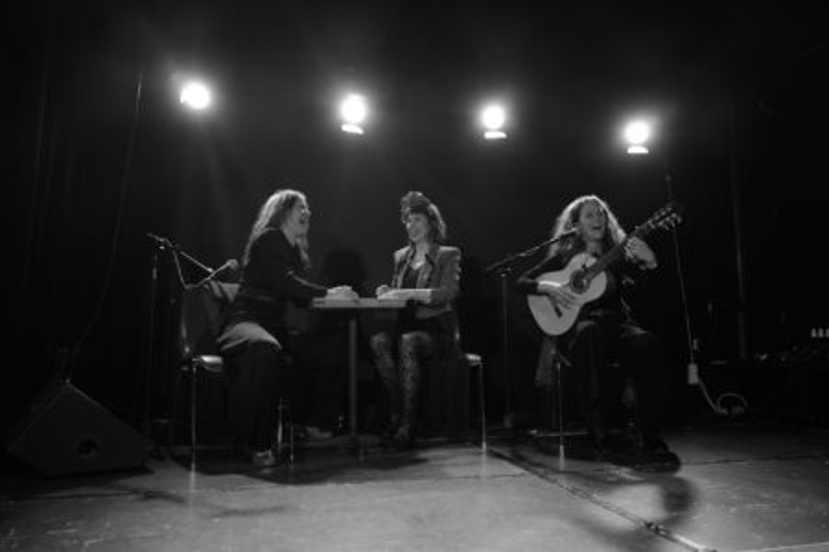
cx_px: 414
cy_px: 276
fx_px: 645
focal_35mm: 28
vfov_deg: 46.4
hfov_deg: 65.5
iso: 800
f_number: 1.8
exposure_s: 1/250
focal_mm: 28
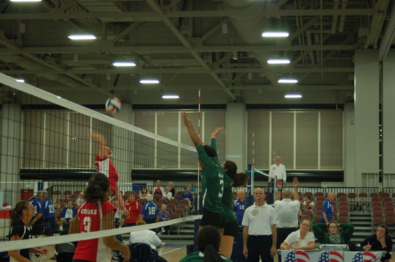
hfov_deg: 22.7
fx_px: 986
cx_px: 198
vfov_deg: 15.1
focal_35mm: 90
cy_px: 131
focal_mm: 60
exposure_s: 1/125
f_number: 4.8
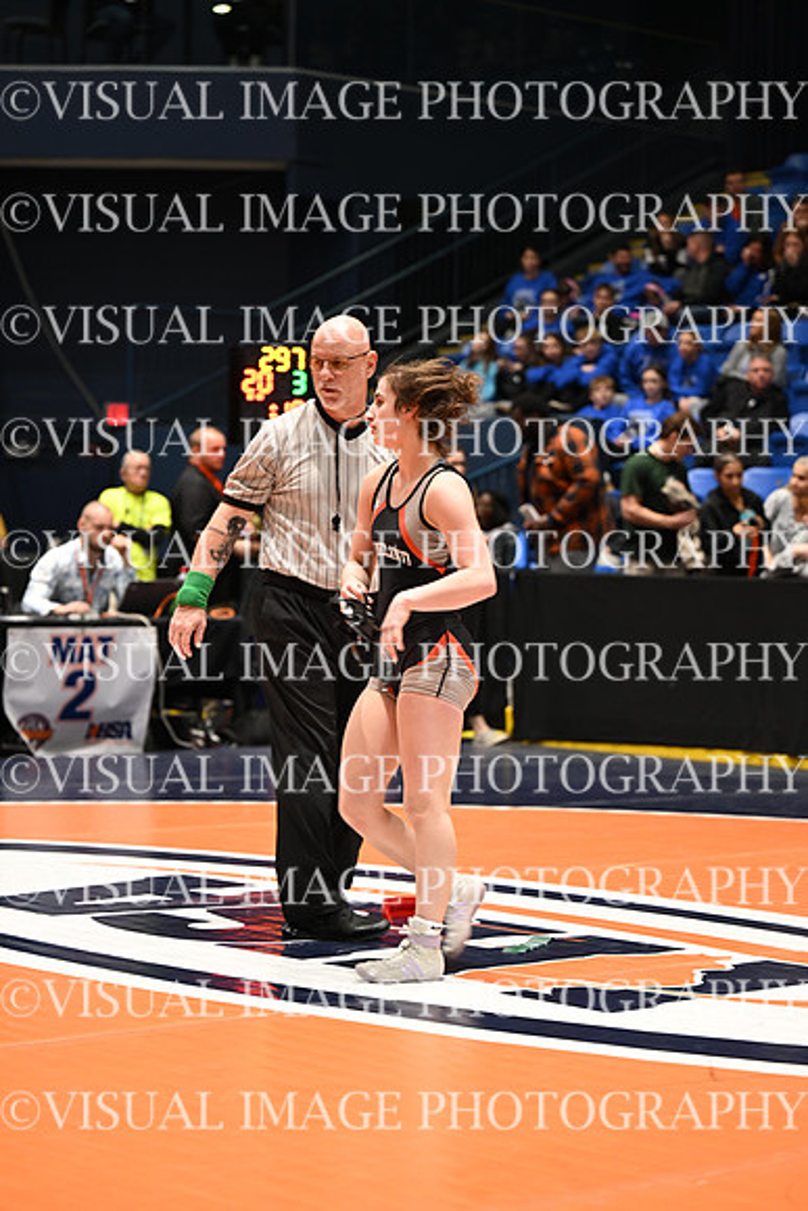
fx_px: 2927
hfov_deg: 15.7
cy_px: 606
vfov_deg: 23.4
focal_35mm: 87
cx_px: 404
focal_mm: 87
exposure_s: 1/120
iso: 640
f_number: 2.8
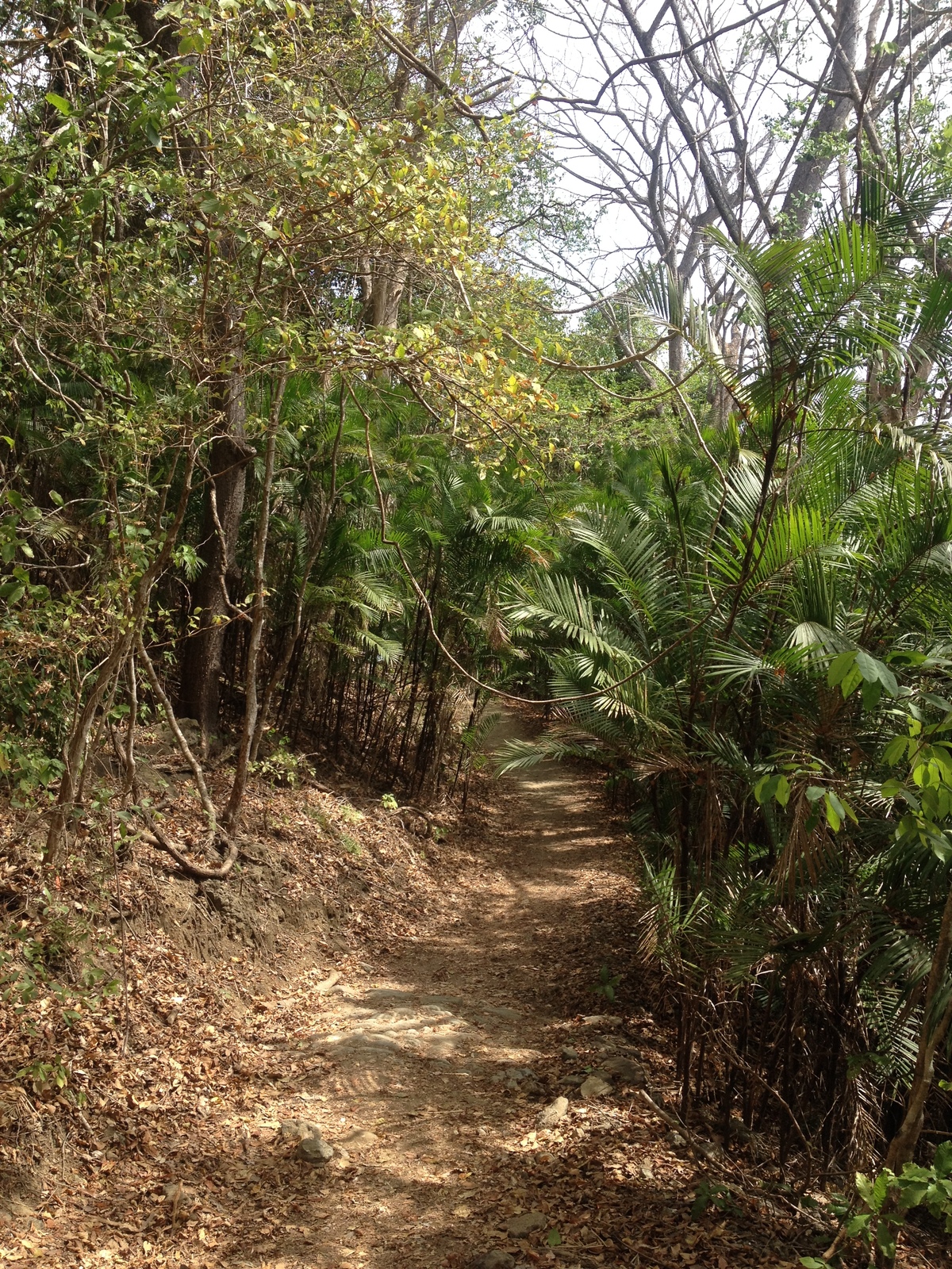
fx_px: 1283
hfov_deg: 40.7
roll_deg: +2.3
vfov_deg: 52.6
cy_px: 634
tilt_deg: -8.6
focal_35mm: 35
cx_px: 476
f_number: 2.4
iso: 50
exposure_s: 1/488
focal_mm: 4.28
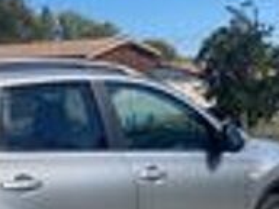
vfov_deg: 20.7
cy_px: 170
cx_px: 35
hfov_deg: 26.9
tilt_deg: -7.5
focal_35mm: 70
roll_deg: +3.0
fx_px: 564
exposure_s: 1/1715
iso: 20
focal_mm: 3.99
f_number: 1.8
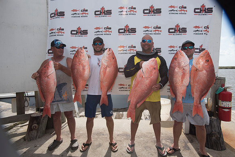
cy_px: 78
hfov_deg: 84.0
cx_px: 118
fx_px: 131
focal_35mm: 20
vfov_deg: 62.0
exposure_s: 1/400
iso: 250
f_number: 9
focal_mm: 20
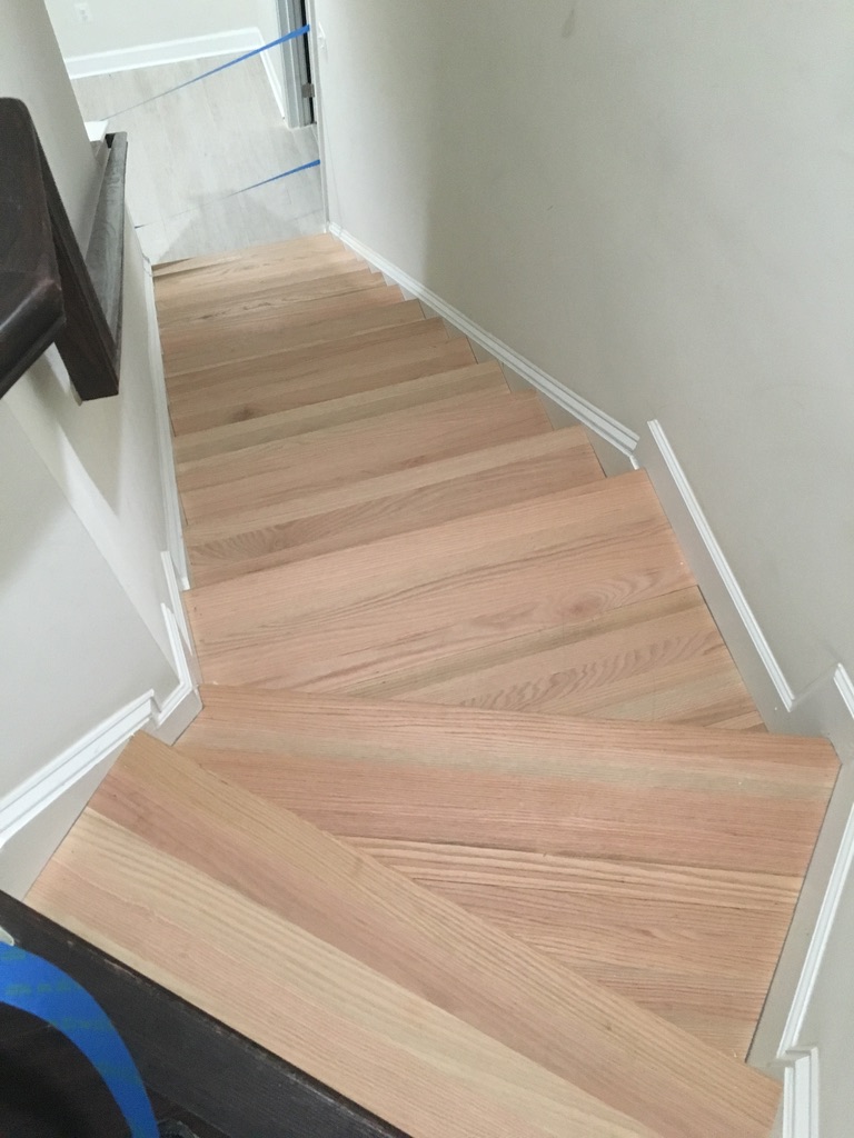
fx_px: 954
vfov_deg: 61.7
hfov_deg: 48.2
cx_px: 427
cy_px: 569
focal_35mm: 29
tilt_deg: -64.2
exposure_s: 1/30
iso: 200
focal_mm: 4.15
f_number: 2.2
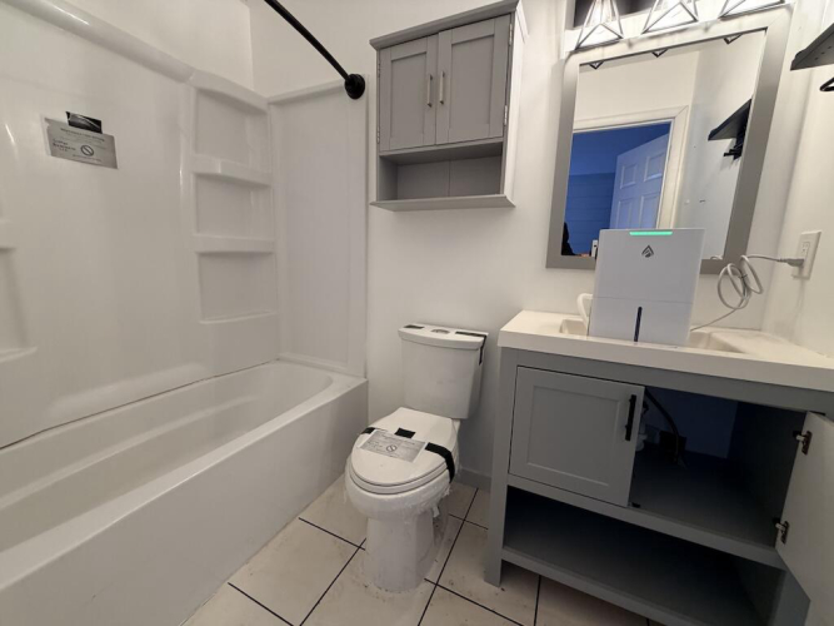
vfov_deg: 85.7
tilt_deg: -10.8
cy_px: 313
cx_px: 417
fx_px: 337
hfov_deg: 102.1
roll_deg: -1.7
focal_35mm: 14
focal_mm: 2.22
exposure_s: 1/120
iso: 250
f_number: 2.2
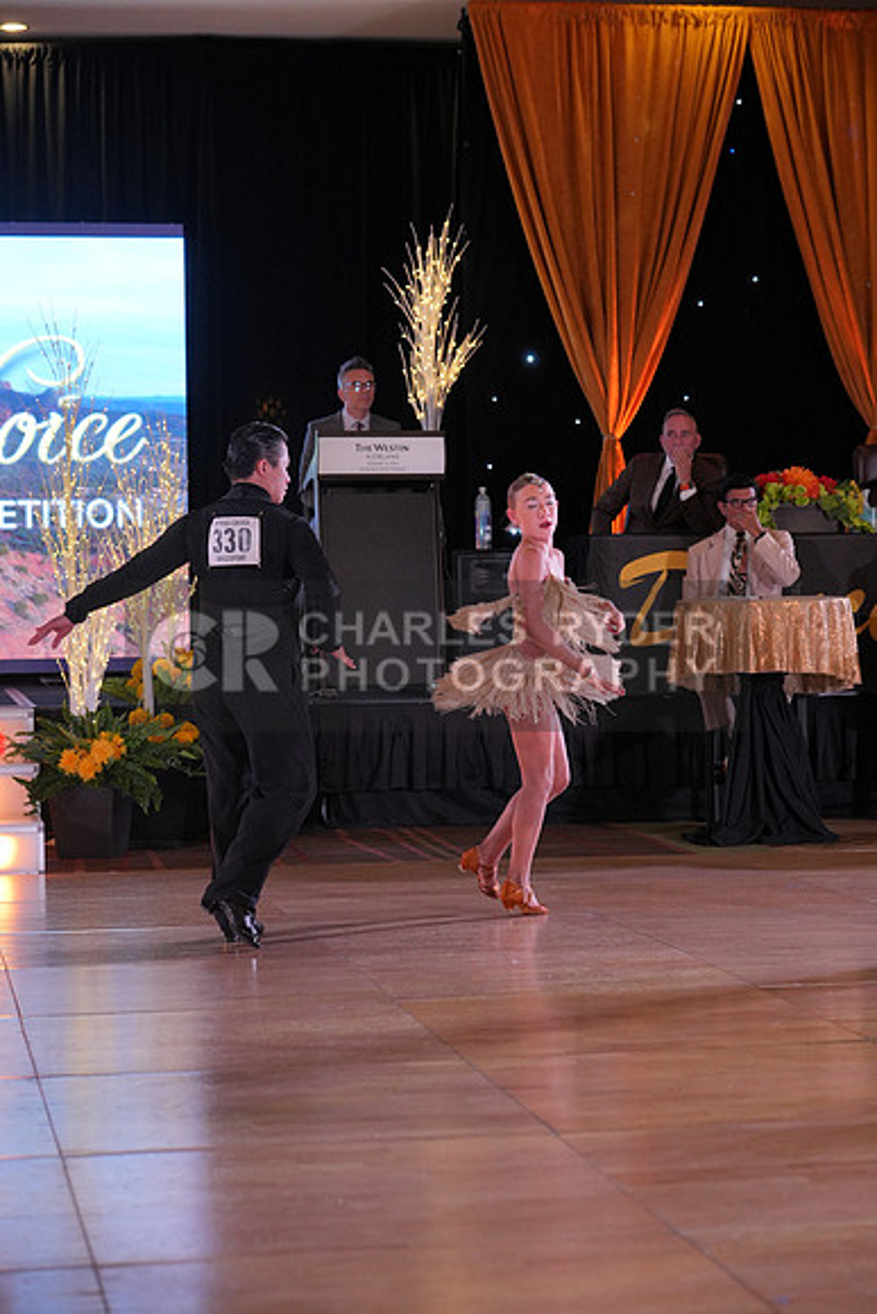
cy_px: 657
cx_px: 438
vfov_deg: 25.4
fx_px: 2921
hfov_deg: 17.1
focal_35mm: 80
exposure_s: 1/400
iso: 1600
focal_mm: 80
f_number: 4
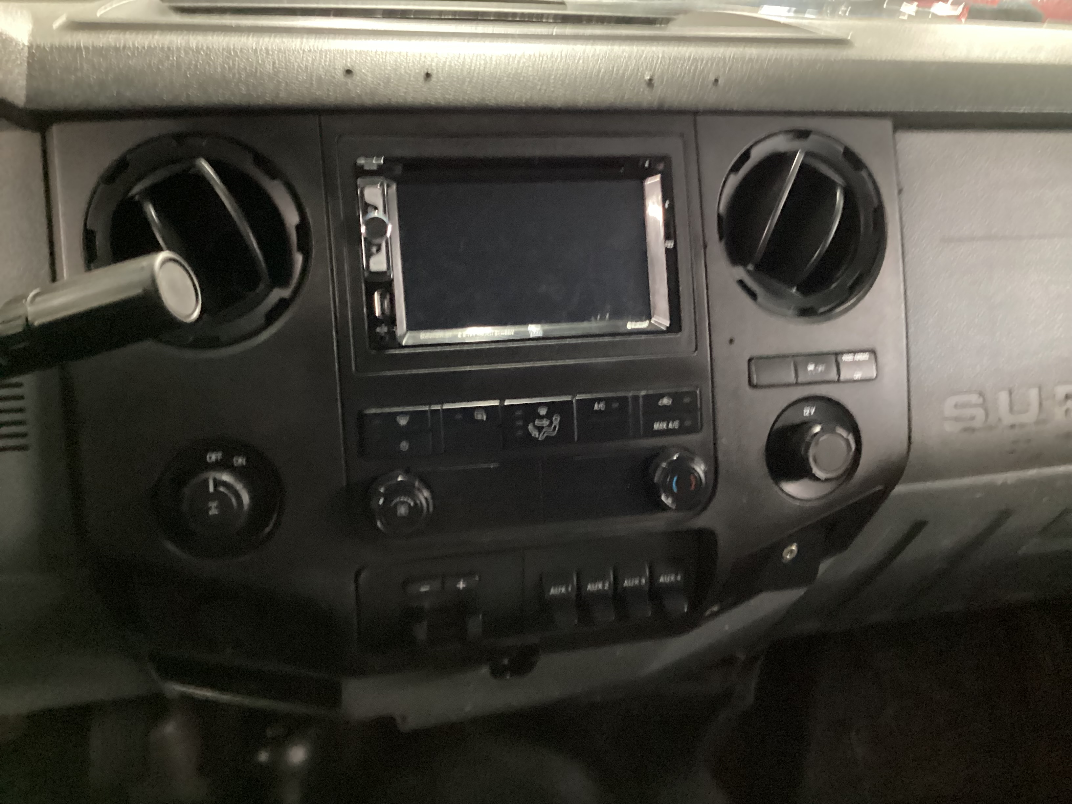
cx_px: 536
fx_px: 960
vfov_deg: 45.4
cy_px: 402
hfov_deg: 58.4
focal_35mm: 31
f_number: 2.4
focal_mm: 3.3
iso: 800
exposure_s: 1/15
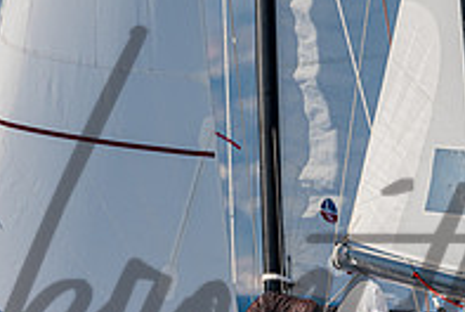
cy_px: 294
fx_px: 9883
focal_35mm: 764
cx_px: 170
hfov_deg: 2.7
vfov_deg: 1.8
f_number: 5
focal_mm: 260
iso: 400
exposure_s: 1/4000
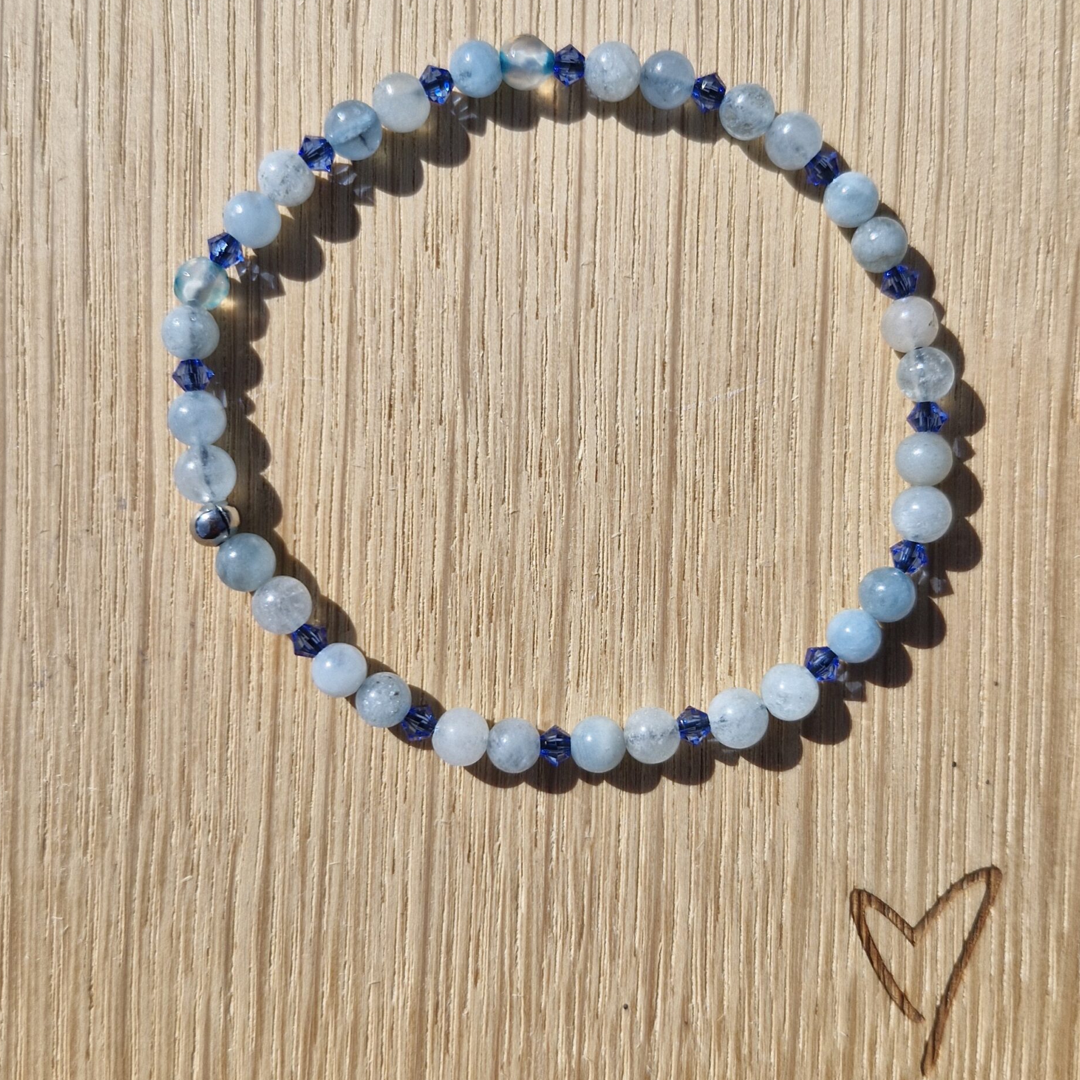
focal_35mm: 28
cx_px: 533
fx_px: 988
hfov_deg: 57.3
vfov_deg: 56.4
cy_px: 382
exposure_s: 1/5000
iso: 50
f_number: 1.8
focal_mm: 5.54
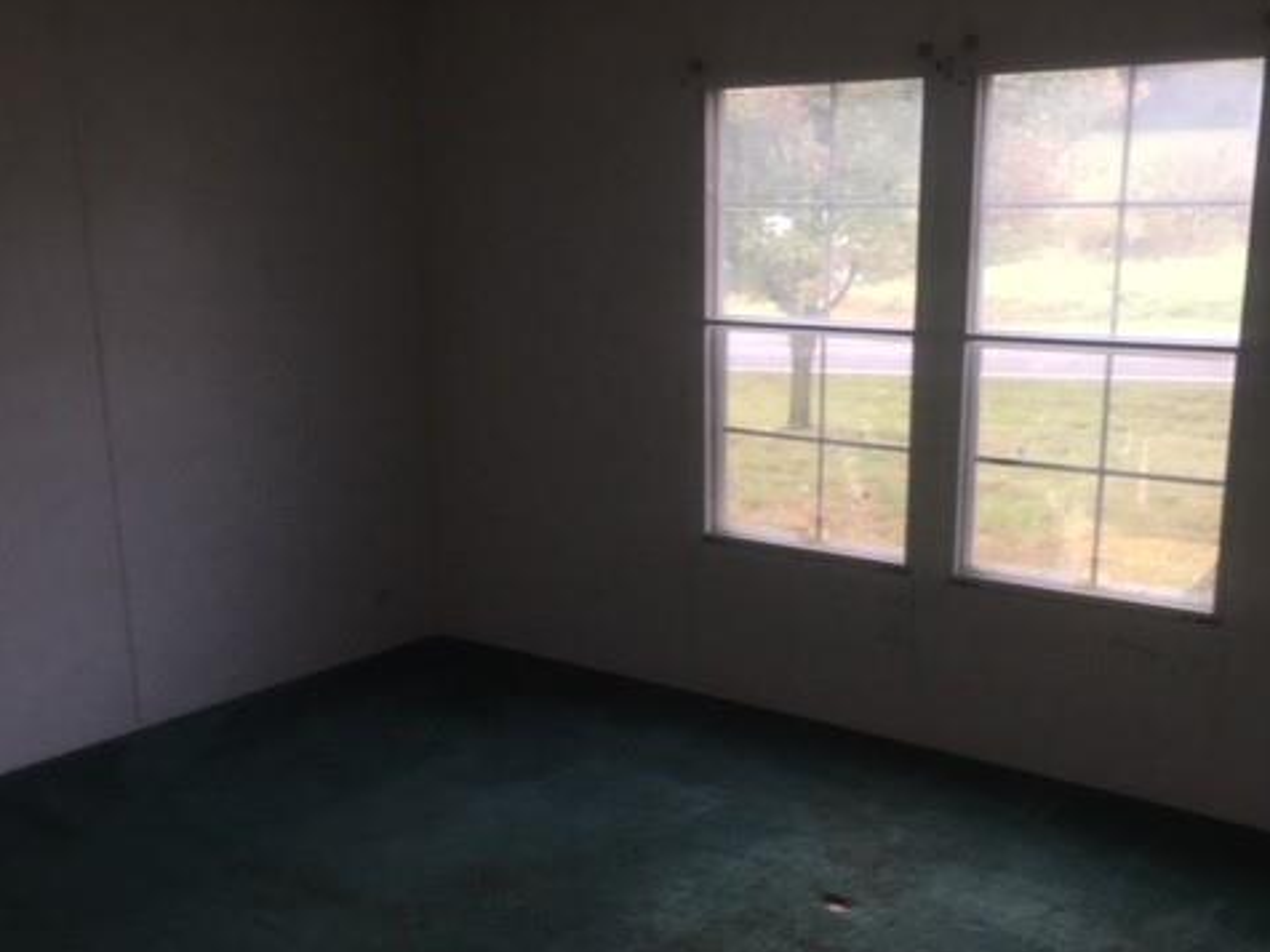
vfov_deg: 36.7
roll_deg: +0.9
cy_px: 568
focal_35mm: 39
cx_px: 680
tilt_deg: -12.8
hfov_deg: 47.8
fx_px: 1431
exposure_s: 1/30
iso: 50
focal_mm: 4.15
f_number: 2.2
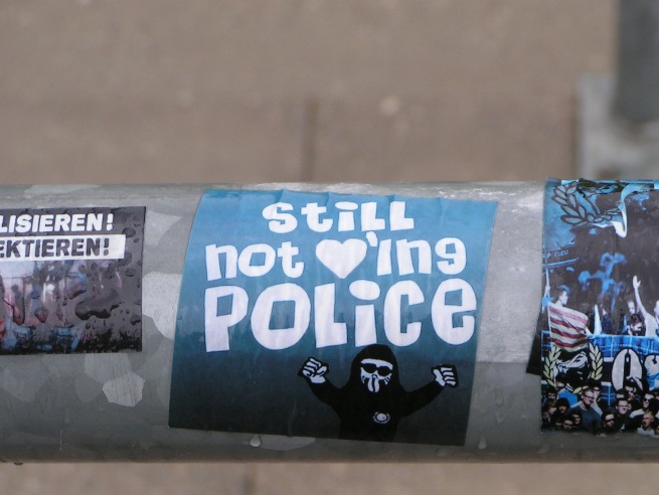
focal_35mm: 166
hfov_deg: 11.9
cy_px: 298
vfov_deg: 8.9
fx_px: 3162
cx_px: 320
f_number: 4.5
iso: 50
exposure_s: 1/200
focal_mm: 20.9
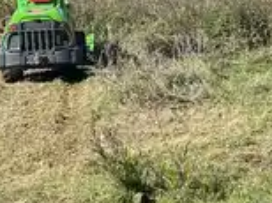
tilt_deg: -8.6
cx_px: 104
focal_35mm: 125
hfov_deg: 15.8
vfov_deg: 11.4
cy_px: -78
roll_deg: -0.6
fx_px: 981
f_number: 1.6
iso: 32
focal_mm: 5.1
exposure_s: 1/2924
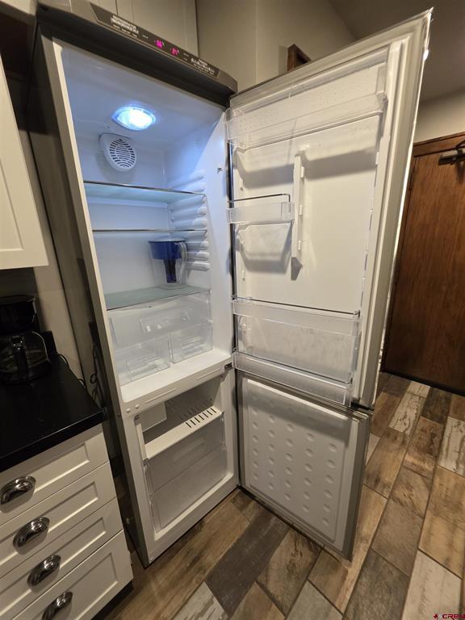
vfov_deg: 106.2
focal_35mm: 13
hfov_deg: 89.9
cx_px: 232
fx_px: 233
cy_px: 310
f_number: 1.9
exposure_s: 1/60
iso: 320
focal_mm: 2.2
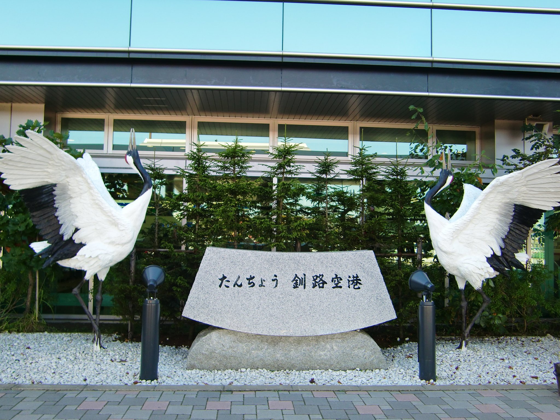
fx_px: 534
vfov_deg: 42.9
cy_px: 210
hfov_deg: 55.4
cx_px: 280
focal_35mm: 33
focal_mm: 5.8
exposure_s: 1/100
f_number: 2.7
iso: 64
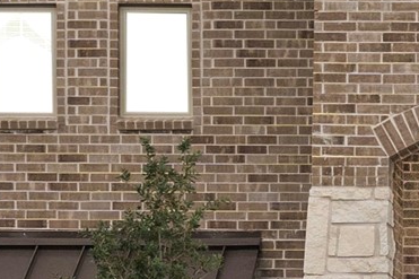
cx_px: 723
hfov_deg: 8.1
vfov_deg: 5.6
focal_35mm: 246
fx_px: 2862
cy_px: 225
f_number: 9
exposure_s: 1/320
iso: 320
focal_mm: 28
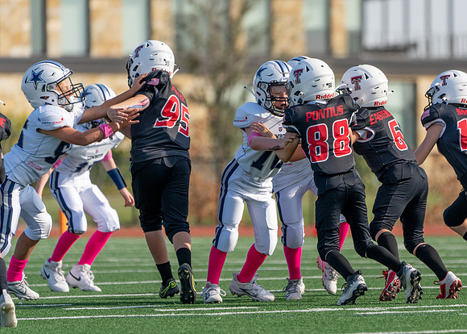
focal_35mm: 521
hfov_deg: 3.9
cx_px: 307
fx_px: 6911
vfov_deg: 2.8
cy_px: 167
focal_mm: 400
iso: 200
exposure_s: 1/1600
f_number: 5.6
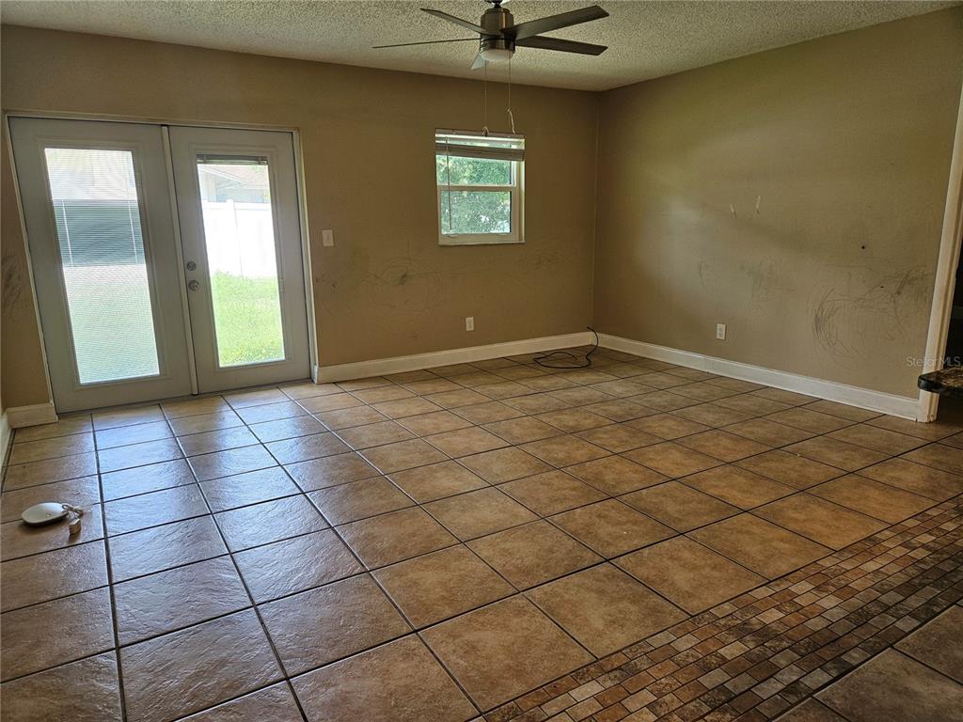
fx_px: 640
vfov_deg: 58.9
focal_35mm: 23
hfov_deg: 73.9
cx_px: 482
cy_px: 361
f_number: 1.8
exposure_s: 1/120
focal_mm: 5.4
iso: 100
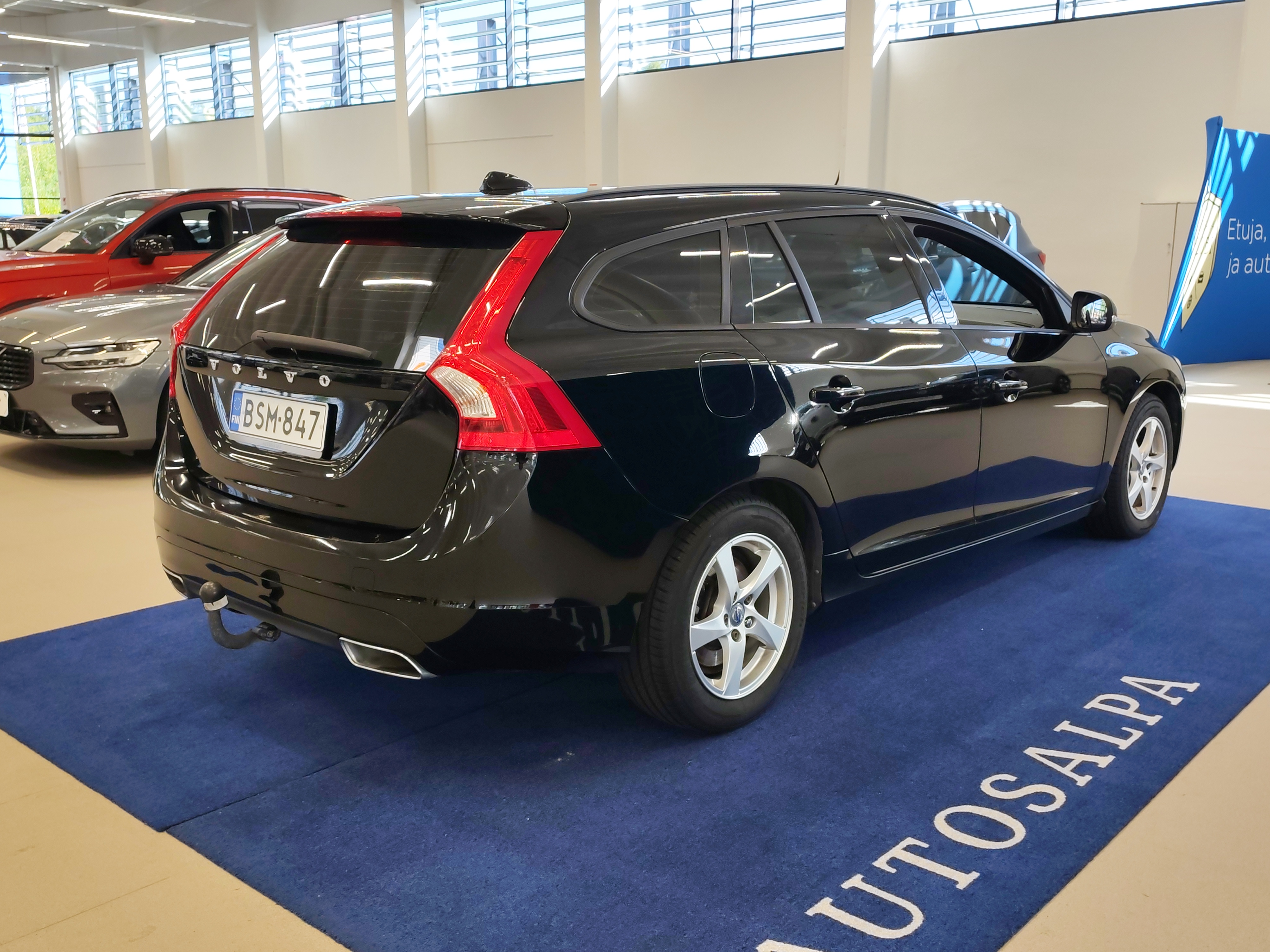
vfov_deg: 42.9
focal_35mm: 33
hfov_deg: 55.4
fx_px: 1211
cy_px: 476
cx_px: 635
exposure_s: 1/100
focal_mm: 6.12
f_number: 1.9
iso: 100
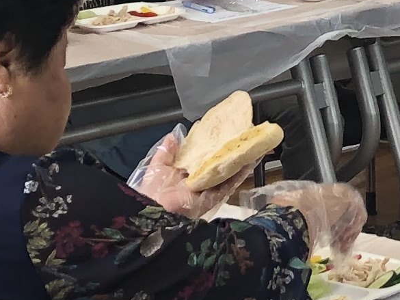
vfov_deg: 7.3
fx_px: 2231
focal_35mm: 193
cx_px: 566
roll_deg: +2.3
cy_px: -398
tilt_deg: +1.4
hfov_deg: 10.0
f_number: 1.8
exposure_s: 1/120
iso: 50
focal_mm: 3.99
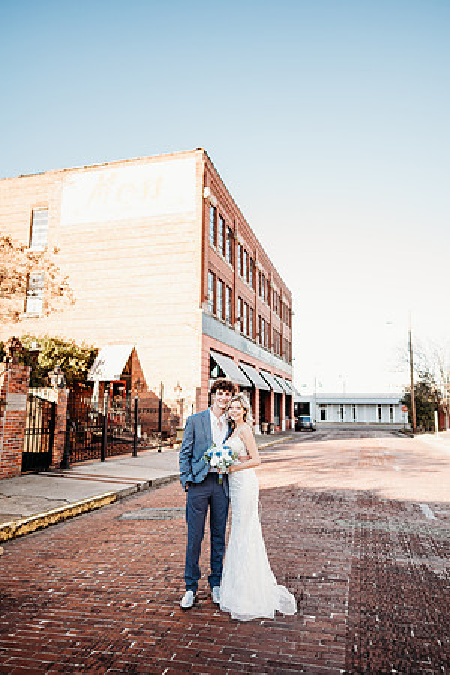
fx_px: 450
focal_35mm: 24
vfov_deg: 73.7
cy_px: 338
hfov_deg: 53.1
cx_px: 225
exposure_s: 1/400
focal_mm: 24
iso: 100
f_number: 2
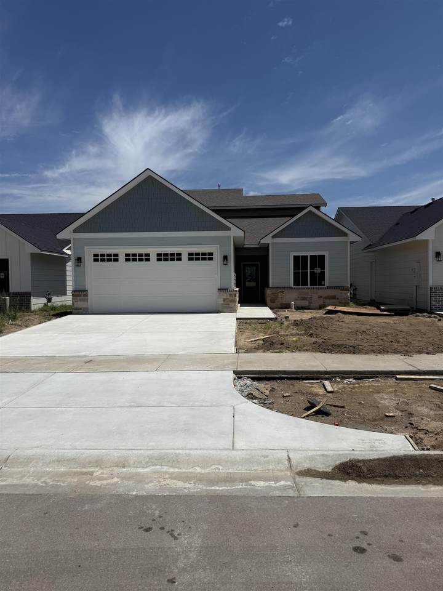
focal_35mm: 24
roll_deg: +0.8
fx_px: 410
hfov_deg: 56.8
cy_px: 296
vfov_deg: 71.6
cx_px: 222
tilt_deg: -1.7
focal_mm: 6.76
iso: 80
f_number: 1.78
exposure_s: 1/14286
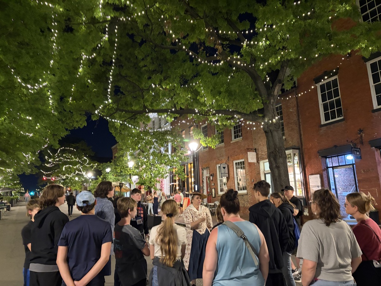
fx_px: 286
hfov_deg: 67.3
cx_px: 190
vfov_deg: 53.1
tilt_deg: +12.9
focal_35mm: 26
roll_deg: +2.5
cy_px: 143
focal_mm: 5.96
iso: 500
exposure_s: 1/30
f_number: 1.6
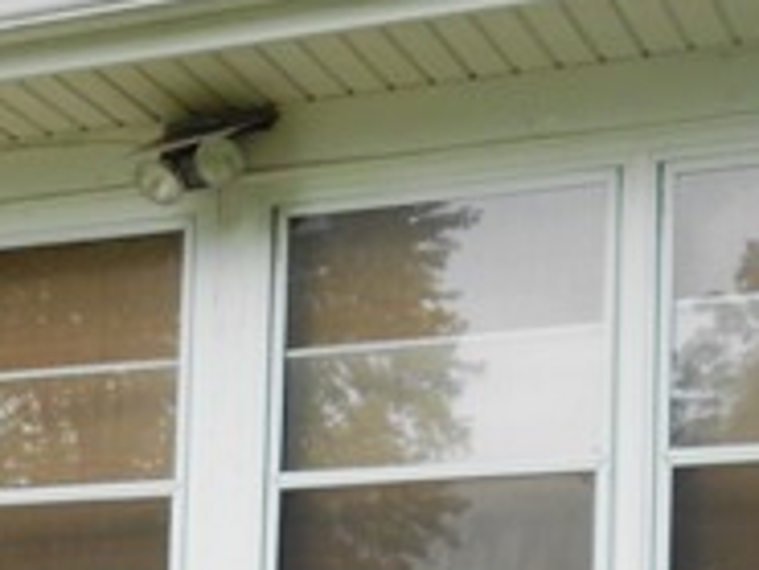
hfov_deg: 21.7
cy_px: 820
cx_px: 418
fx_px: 1975
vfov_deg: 15.3
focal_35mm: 90
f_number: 3.2
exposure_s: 1/80
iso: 80
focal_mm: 4.6
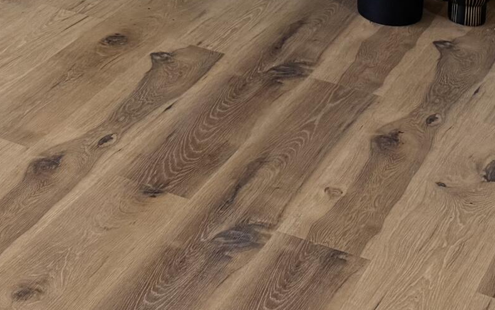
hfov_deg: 21.2
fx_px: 1309
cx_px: 115
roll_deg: -0.6
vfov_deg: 11.7
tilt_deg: -7.1
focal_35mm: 97
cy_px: -358
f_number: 1.78
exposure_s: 1/63
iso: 100
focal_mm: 6.76
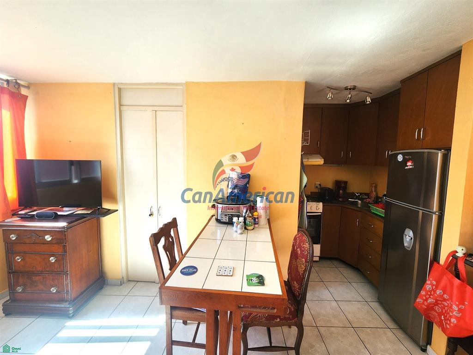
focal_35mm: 13
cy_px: 178
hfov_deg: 106.2
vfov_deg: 89.9
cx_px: 236
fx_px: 178
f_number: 2.2
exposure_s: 1/120
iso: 64
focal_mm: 2.2
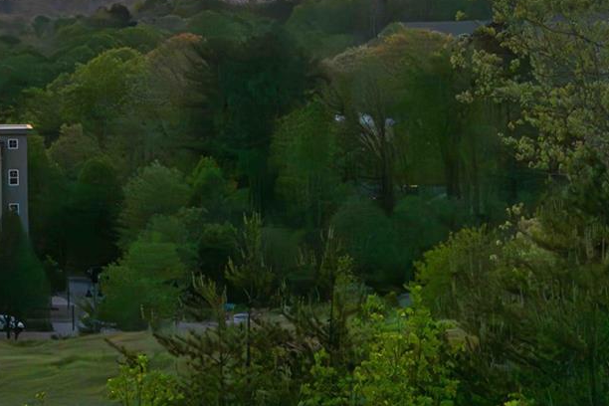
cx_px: -180
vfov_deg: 8.9
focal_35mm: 154
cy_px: 3
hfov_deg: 12.9
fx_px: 2605
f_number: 5.6
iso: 400
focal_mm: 46
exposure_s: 1/3200
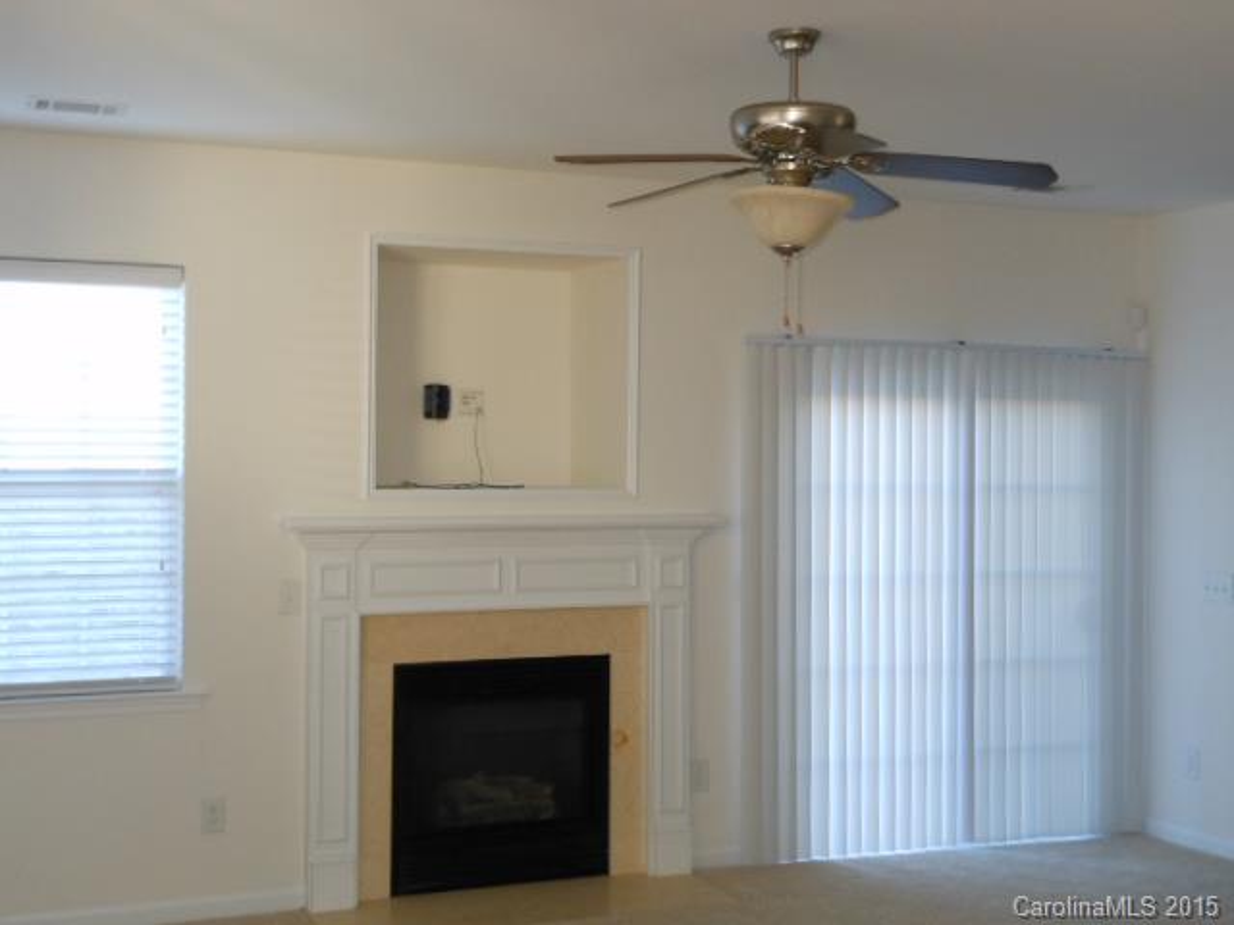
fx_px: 1604
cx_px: 617
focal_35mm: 45
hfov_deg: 42.1
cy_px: 462
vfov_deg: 32.2
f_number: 4.6
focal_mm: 8.1
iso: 320
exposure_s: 1/30
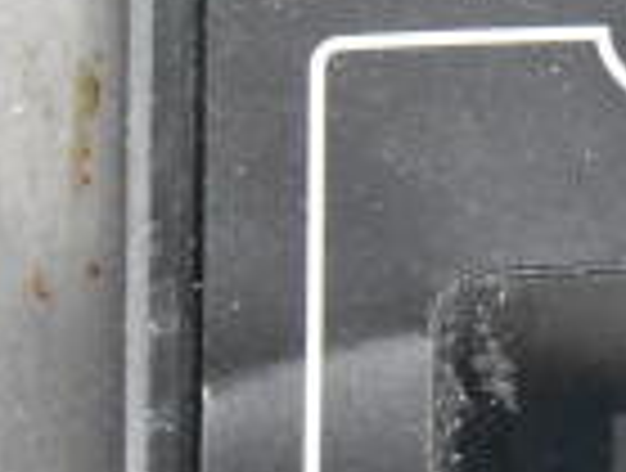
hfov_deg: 5.5
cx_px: 1360
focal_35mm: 347
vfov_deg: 4.3
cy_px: 92
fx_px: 6293
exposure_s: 1/100
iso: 12800
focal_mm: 55
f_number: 5.6
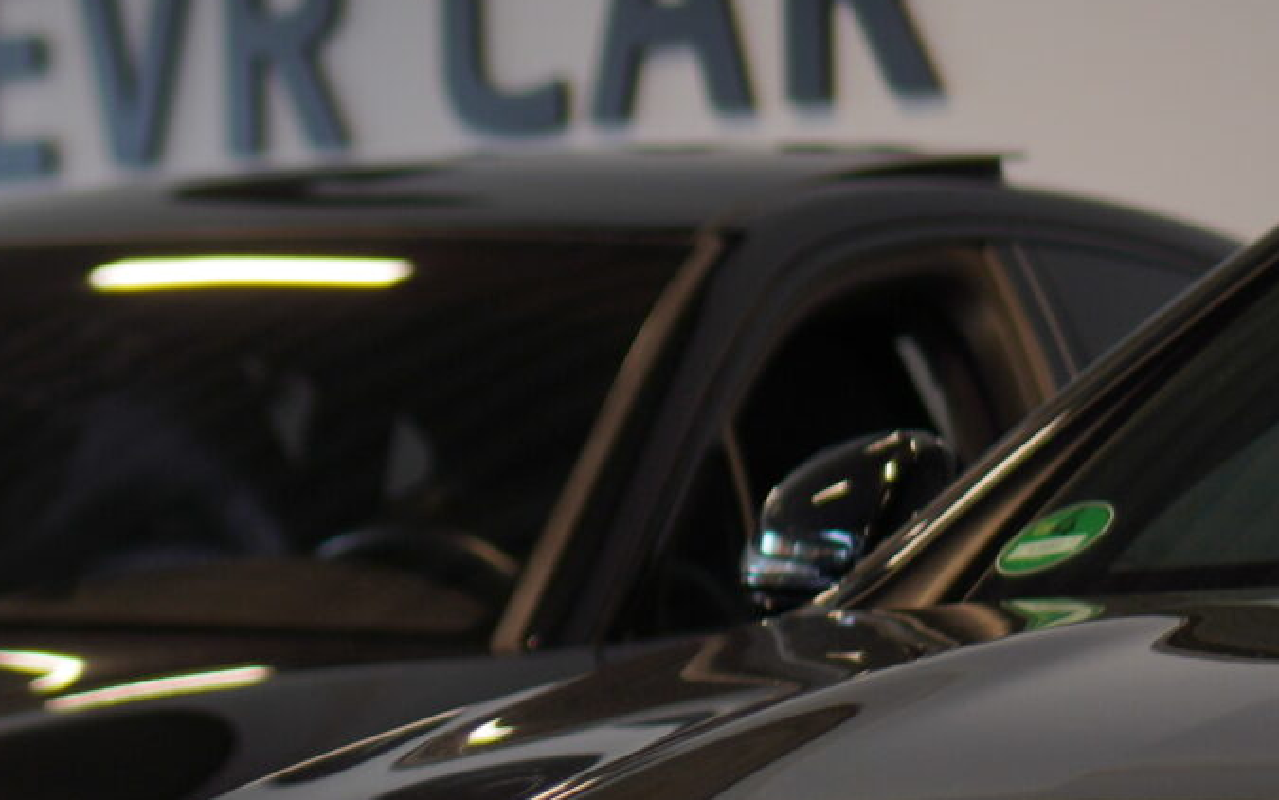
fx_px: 7007
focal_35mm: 201
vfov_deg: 6.5
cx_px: 189
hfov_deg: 10.4
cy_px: 545
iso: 125
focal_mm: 35
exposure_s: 1/100
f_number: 1.8
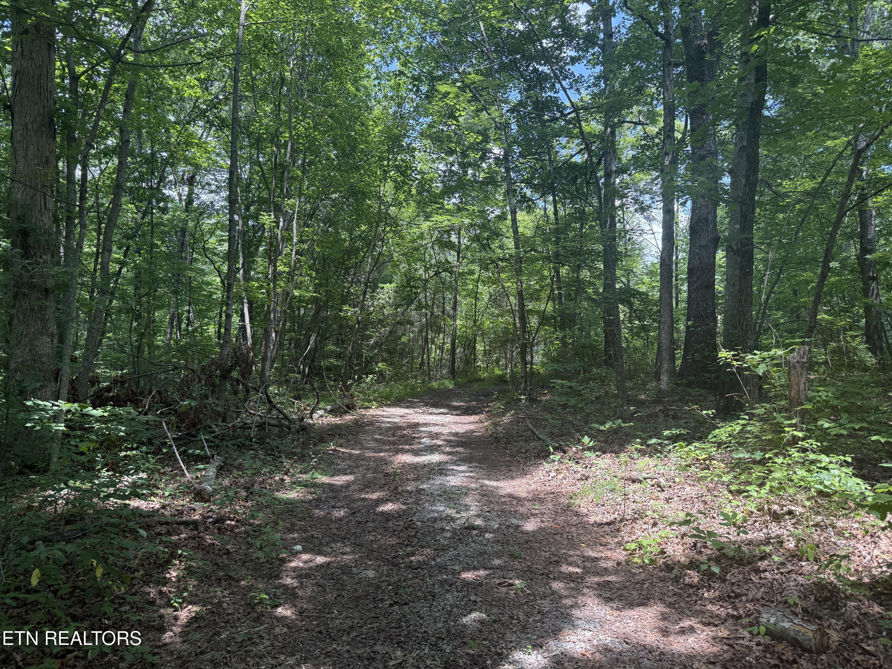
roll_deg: -2.3
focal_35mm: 24
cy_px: 334
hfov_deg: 71.6
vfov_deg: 56.8
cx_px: 446
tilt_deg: +2.3
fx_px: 618
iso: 100
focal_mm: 6.76
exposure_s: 1/403
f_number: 1.78
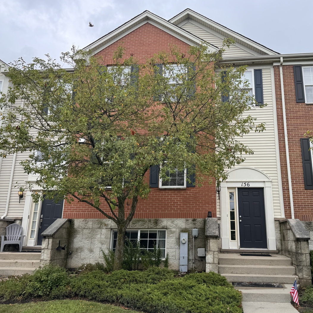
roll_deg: -0.6
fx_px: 297
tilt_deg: +14.7
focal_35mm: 29
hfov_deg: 55.3
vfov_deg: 55.6
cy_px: 155
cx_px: 185
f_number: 1.78
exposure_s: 1/1395
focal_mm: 6.76
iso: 80
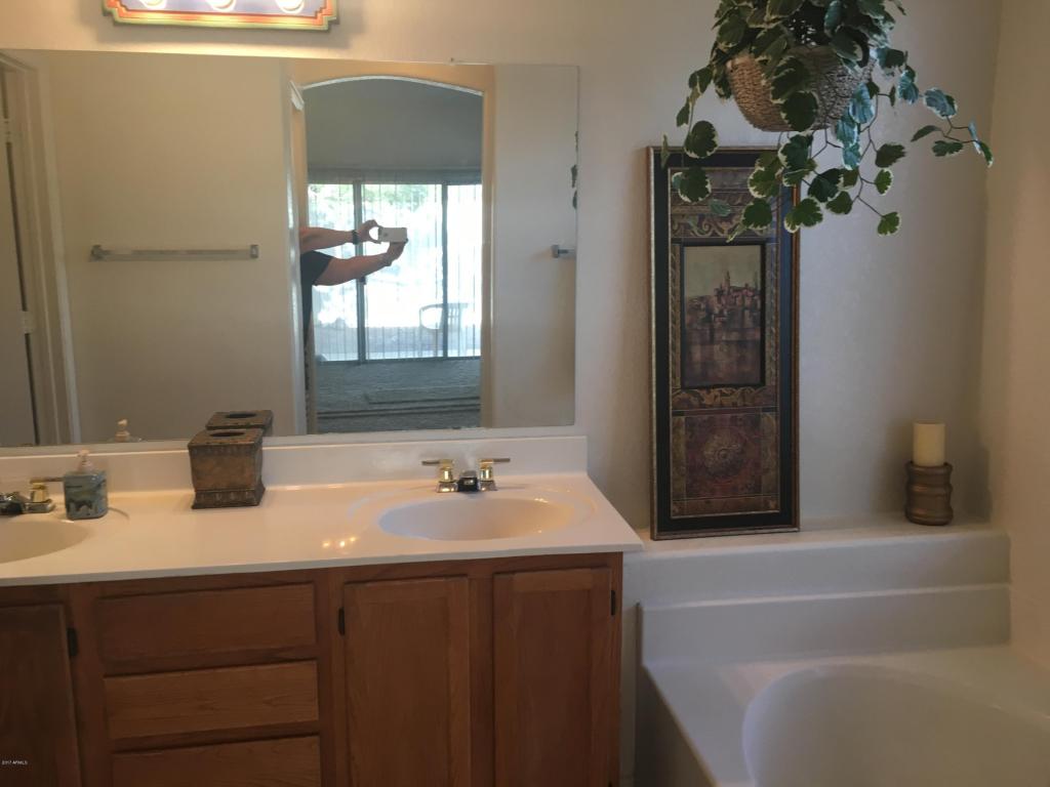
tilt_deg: -7.9
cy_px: 394
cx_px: 525
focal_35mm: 29
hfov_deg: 61.7
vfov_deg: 48.2
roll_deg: -0.3
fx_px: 880
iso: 50
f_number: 2.2
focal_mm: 4.15
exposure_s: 1/30
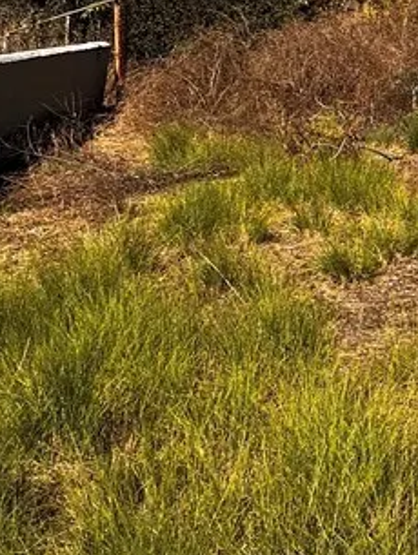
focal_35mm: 87
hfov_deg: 16.6
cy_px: 4
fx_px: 1399
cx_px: 438
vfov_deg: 21.7
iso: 50
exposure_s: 1/3704
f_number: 1.5
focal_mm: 5.7
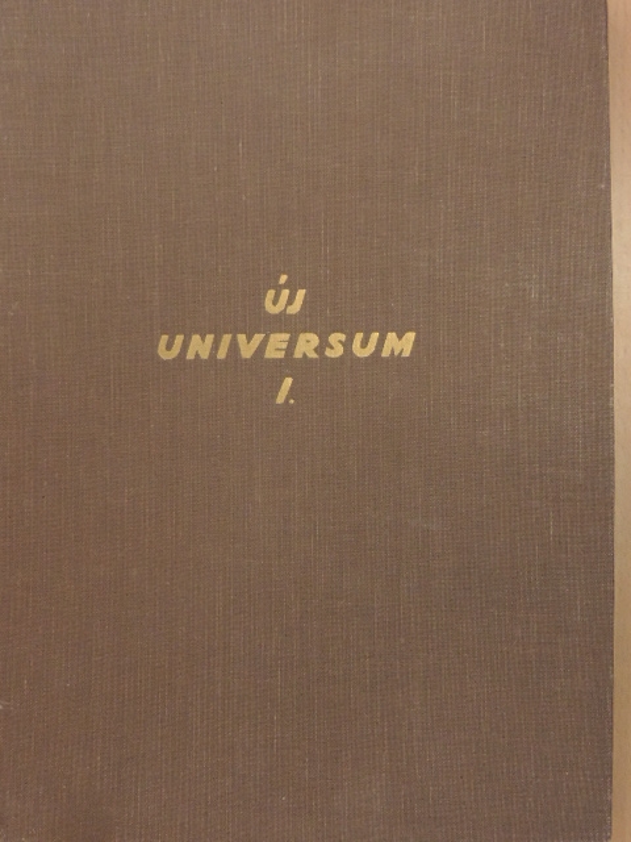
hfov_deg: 30.9
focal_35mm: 47
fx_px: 1142
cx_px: 316
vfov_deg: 40.4
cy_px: 421
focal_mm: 8.3
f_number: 3.5
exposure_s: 1/100
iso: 1600
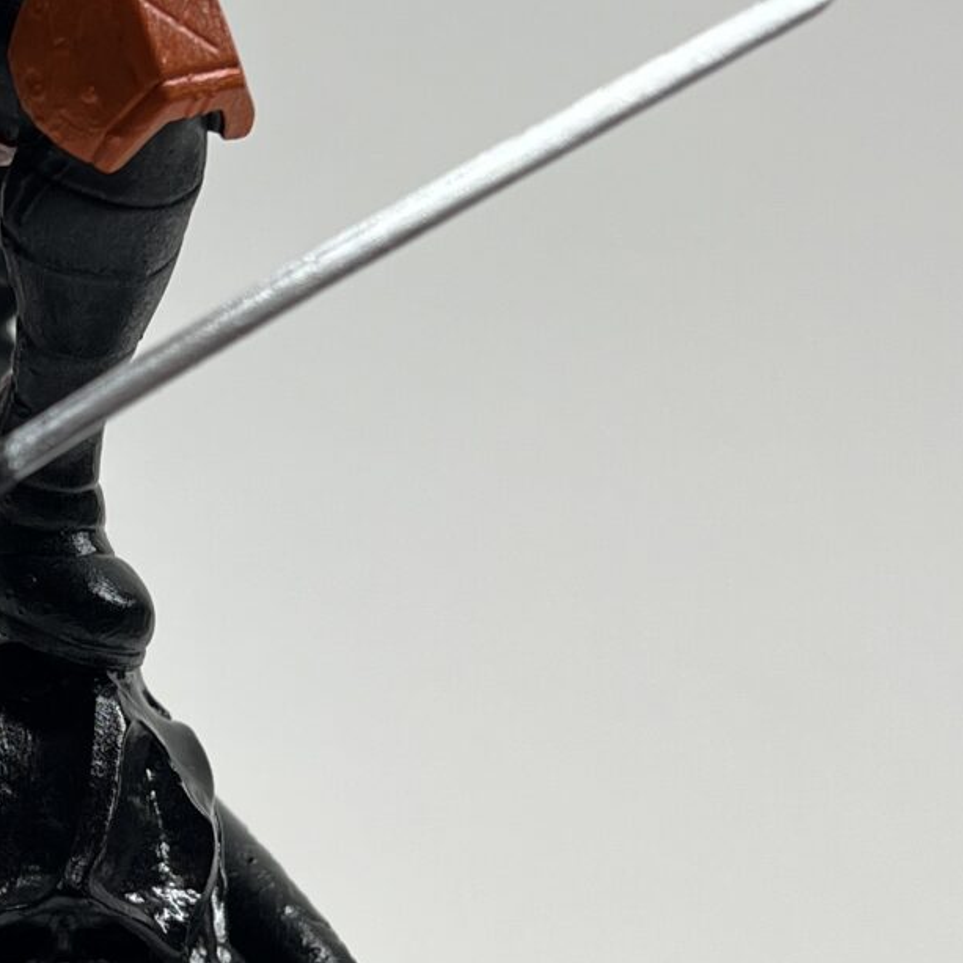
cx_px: -132
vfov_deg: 18.1
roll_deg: -0.8
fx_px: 3022
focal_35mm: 96
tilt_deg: -9.9
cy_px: 526
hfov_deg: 17.4
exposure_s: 1/151
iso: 32
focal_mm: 5.7
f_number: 1.5
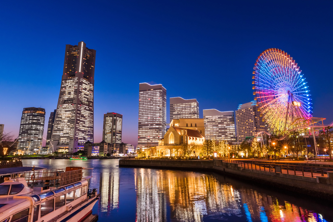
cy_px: 111
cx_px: 166
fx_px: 204
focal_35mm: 22
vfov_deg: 57.3
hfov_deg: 78.6
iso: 800
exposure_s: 1
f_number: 11
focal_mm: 22
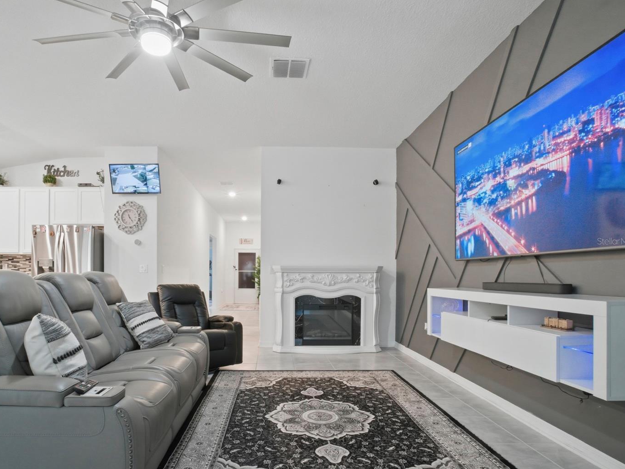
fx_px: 335
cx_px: 272
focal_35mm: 19
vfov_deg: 69.9
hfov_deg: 85.6
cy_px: 241
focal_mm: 11
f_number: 11
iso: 1000
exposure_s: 1/3.33
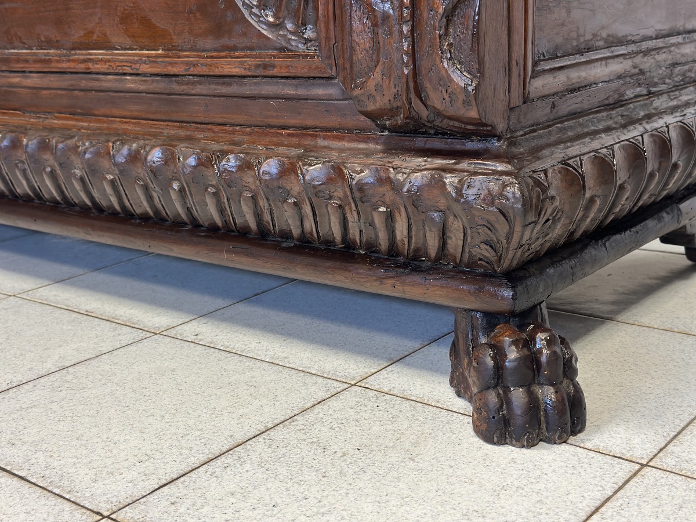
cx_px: 348
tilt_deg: -15.8
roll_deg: +5.2
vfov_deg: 30.3
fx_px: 965
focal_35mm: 48
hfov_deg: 39.7
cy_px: 261
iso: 125
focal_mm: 6.86
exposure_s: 1/50
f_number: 1.78
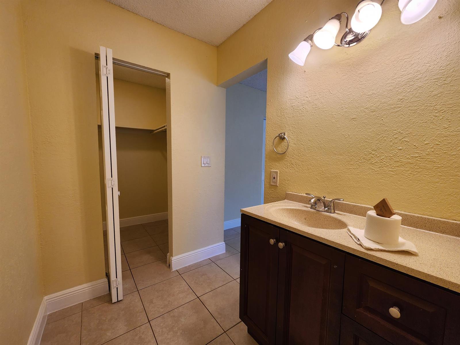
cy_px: 172
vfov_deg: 89.9
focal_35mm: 13
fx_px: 173
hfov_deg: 106.2
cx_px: 230
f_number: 2.2
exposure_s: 1/120
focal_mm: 2.2
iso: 64
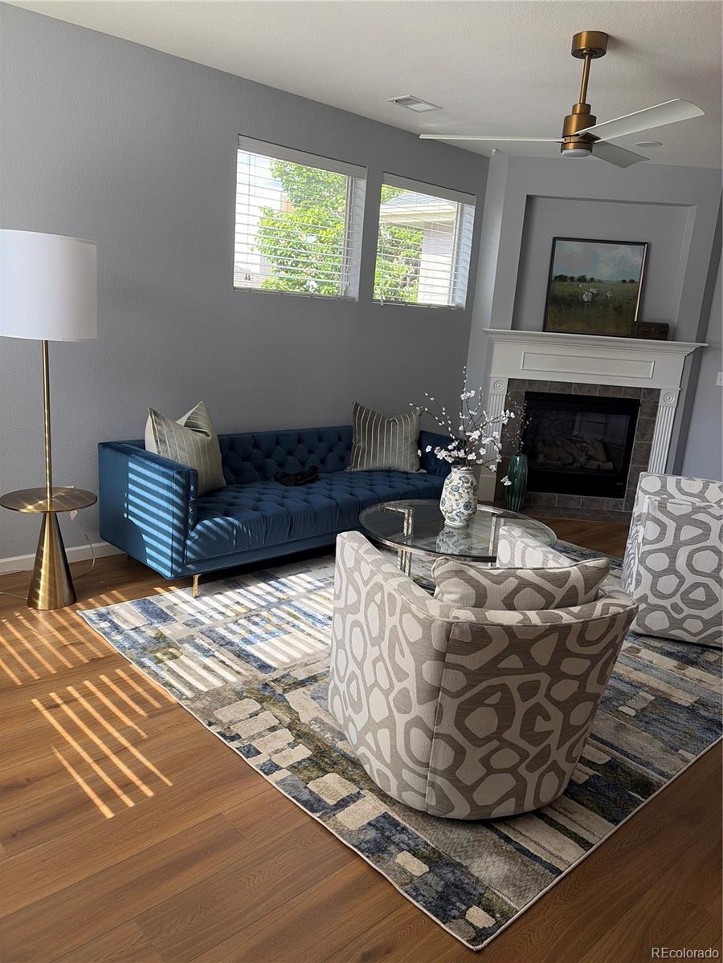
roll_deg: -3.8
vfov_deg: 67.3
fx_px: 724
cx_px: 362
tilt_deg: -12.7
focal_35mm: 26
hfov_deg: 53.1
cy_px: 482
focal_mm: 5.96
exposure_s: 1/178
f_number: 1.6
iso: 40
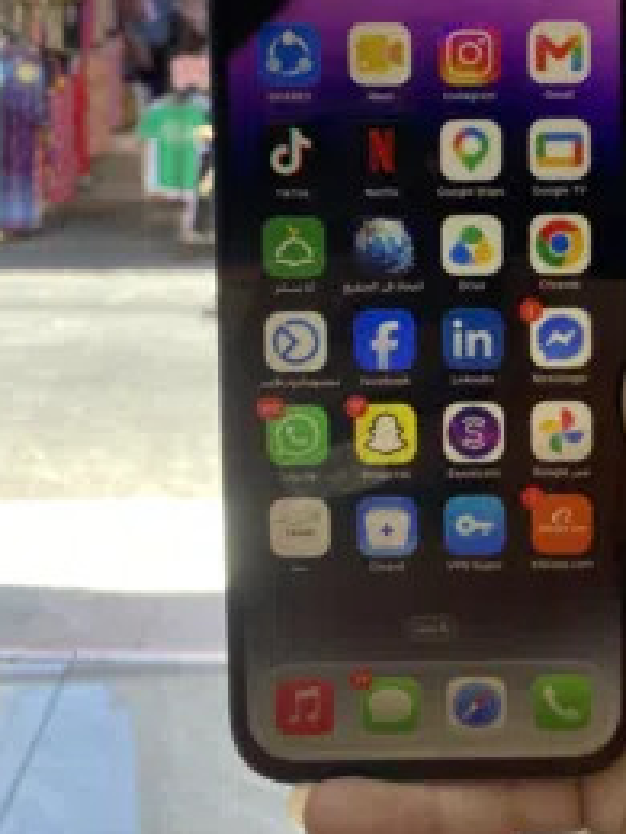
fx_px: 964
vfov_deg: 45.5
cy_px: 228
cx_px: 469
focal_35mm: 40
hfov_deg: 35.2
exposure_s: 1/130
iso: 32
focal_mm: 4.25
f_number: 1.8
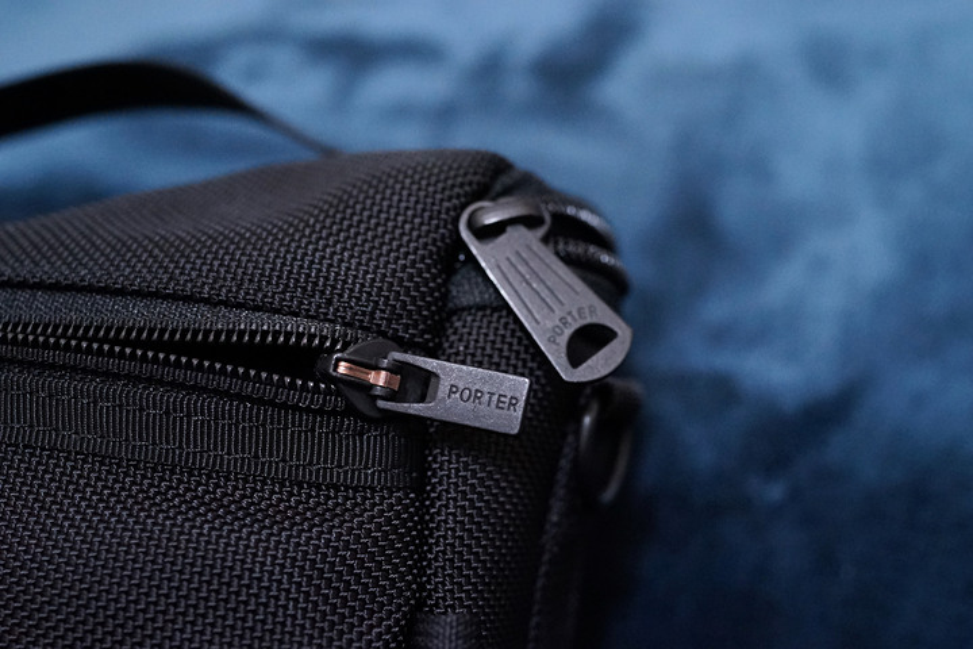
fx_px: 946
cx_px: 486
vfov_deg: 37.9
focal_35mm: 35
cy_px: 324
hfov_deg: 54.4
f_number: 3.5
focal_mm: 35
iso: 6400
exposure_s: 1/50
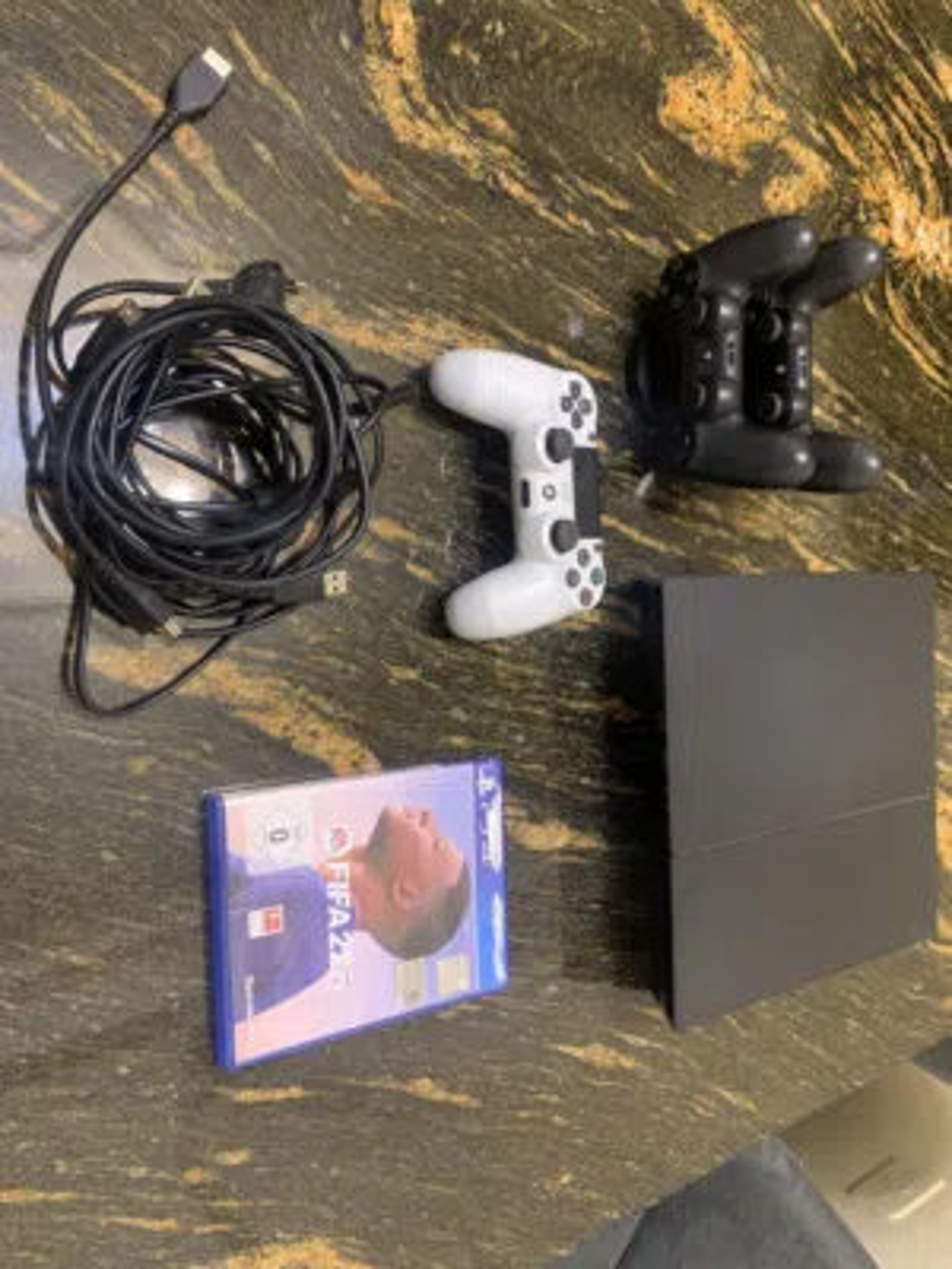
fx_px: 953
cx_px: 476
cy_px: 634
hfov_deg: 53.1
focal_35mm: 26
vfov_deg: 67.3
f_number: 1.8
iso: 400
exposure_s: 1/25
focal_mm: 4.25
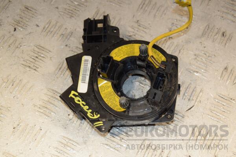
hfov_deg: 26.0
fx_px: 511
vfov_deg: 17.5
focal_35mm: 78
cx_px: 118
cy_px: 78
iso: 800
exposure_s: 1/200
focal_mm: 52
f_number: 8
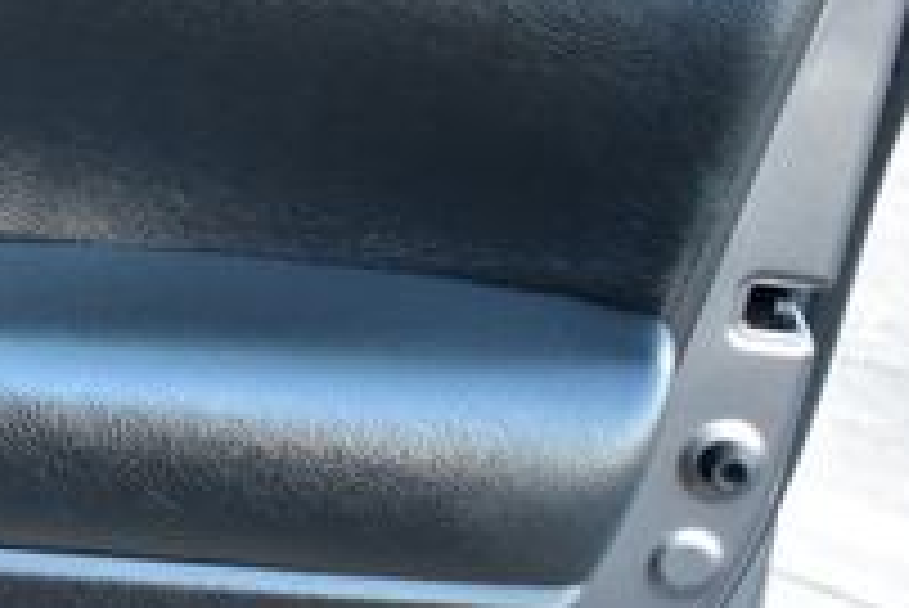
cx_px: -392
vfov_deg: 14.4
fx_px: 2400
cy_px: 441
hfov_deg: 19.2
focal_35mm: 95
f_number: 3.8
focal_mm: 20
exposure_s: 1/13
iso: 1600
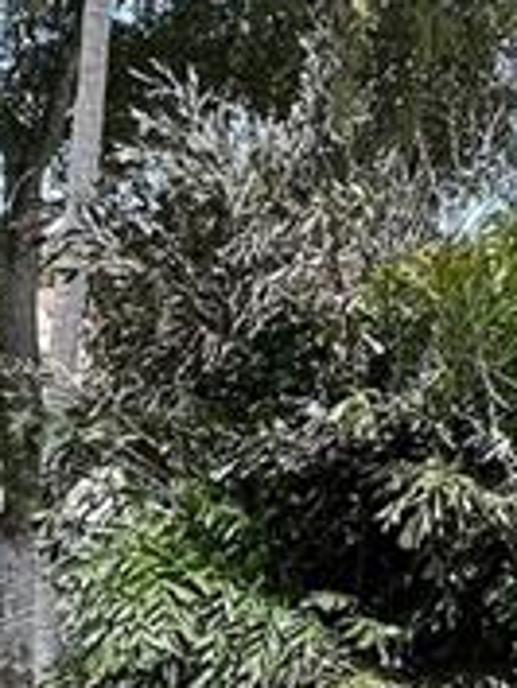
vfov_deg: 20.9
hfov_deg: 16.6
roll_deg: +1.4
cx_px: 51
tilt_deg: -14.1
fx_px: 1750
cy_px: 793
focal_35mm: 88
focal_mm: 1.57
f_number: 1.8
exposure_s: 1/561
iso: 32
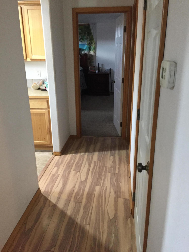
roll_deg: +0.2
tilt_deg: -18.8
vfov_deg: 61.7
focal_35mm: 29
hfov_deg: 48.2
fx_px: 211
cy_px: 126
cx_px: 94
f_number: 2.2
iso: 250
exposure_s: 1/20
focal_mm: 4.15
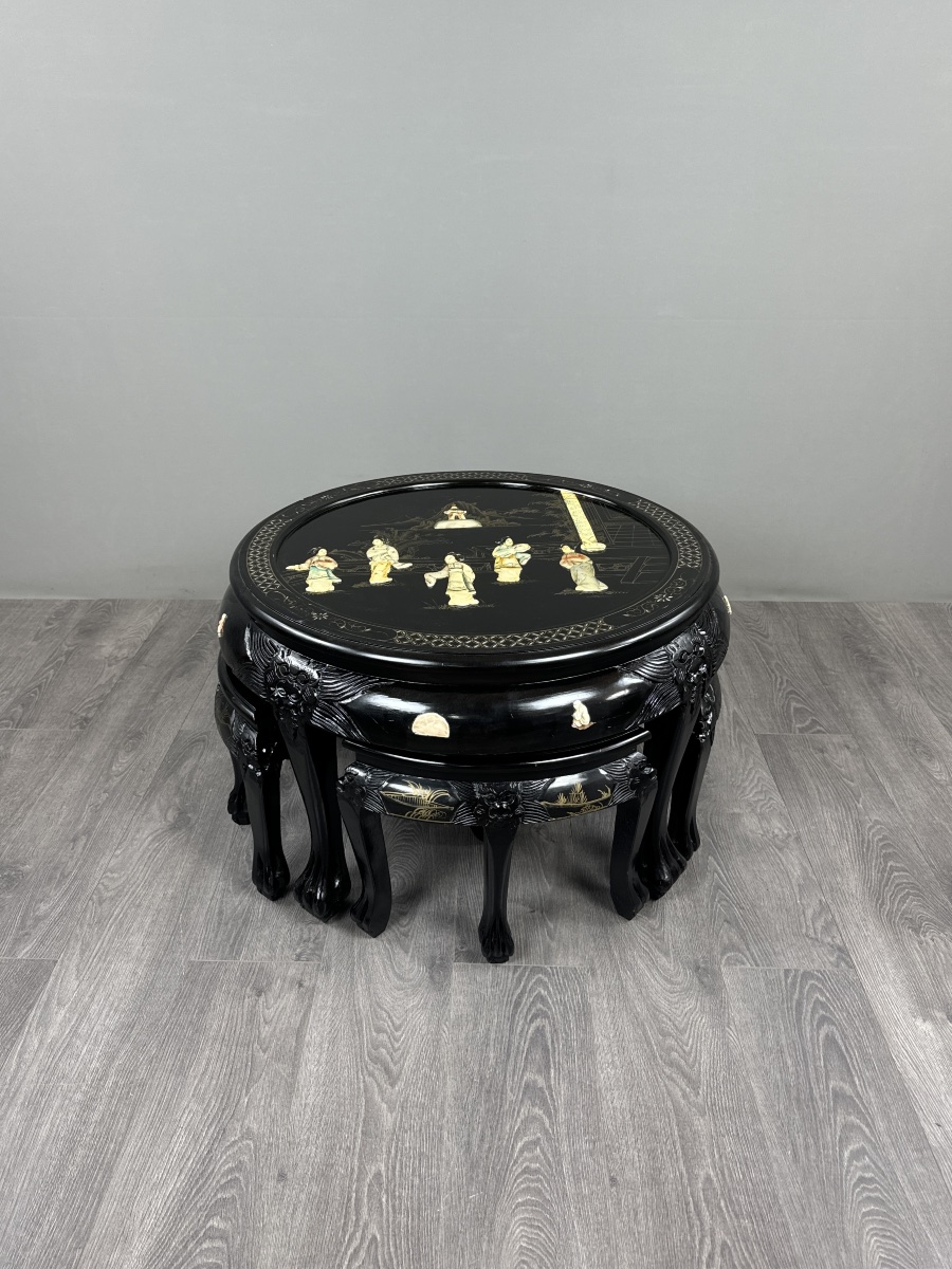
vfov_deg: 71.6
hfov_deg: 56.8
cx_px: 476
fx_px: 880
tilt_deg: -25.0
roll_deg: +0.5
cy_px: 634
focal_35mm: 24
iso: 125
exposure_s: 1/100
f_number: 1.78
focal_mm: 6.76
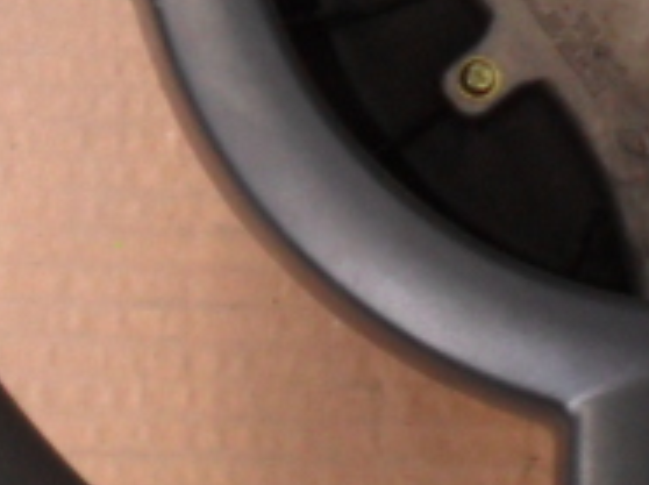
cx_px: 792
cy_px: -14
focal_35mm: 193
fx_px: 3614
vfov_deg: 7.6
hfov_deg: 10.1
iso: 80
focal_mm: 6.3
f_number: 3
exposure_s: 1/8
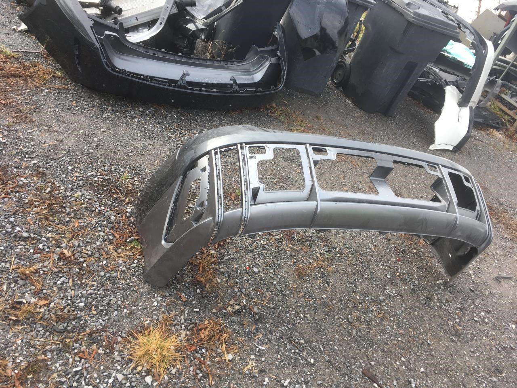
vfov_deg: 48.2
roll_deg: -24.6
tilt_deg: -32.0
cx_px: 258
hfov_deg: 61.7
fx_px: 433
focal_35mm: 29
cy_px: 194
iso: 25
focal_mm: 4.15
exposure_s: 1/170
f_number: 2.2
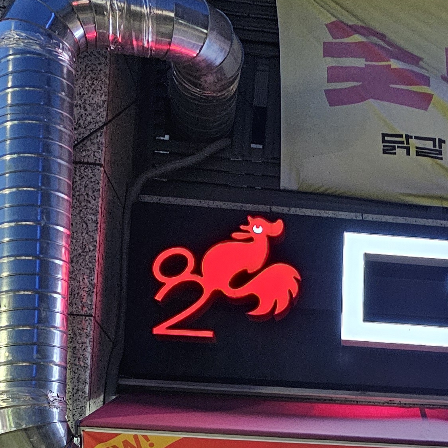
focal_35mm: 72
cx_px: 549
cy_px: 547
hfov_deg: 22.0
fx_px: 1054
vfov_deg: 22.1
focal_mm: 6.3
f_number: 1.7
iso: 800
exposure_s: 1/120
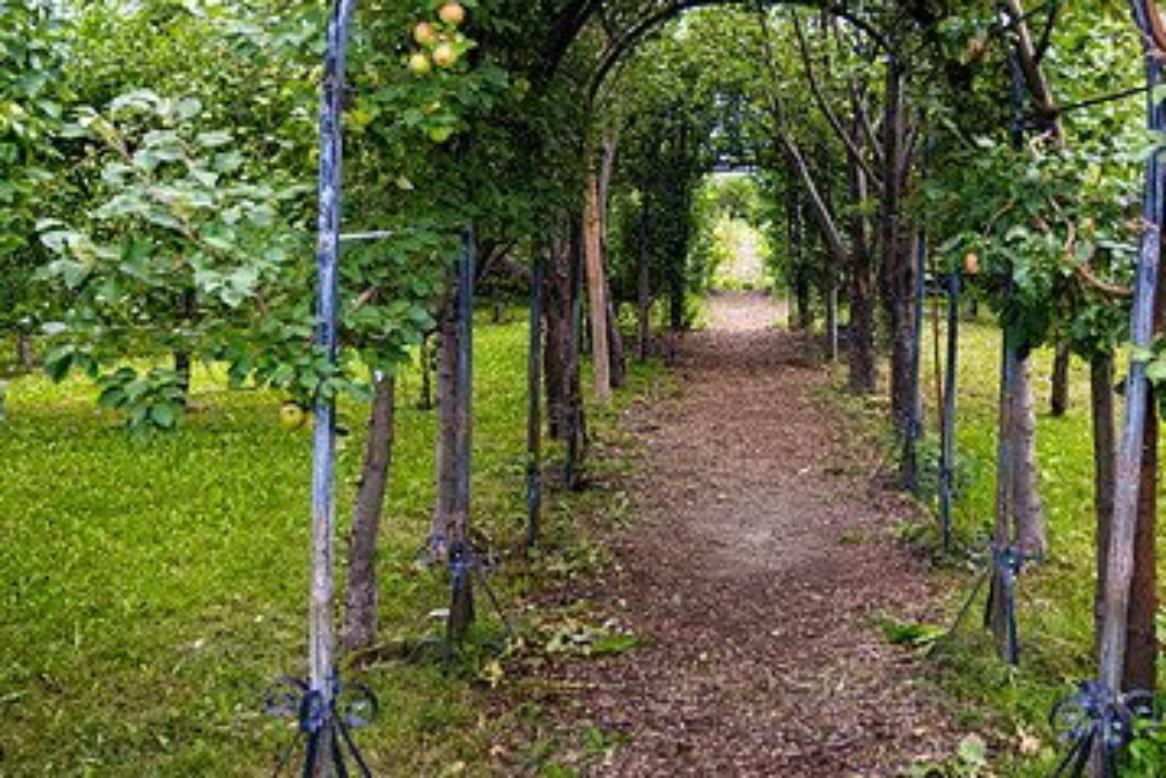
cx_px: 743
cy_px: 236
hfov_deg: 47.9
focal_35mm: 40
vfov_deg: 33.0
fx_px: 1296
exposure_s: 1/400
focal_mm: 24
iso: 125
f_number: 4
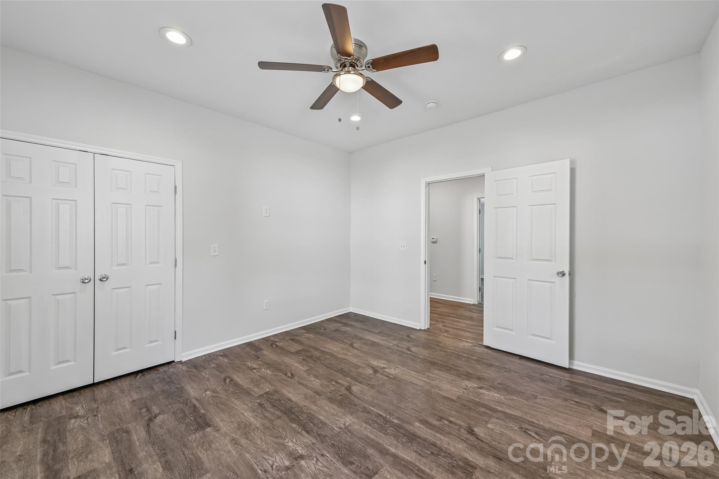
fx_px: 280
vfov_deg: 81.2
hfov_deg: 104.3
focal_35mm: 14
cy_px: 240
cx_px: 360
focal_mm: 14
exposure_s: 1/15
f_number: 8
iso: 250
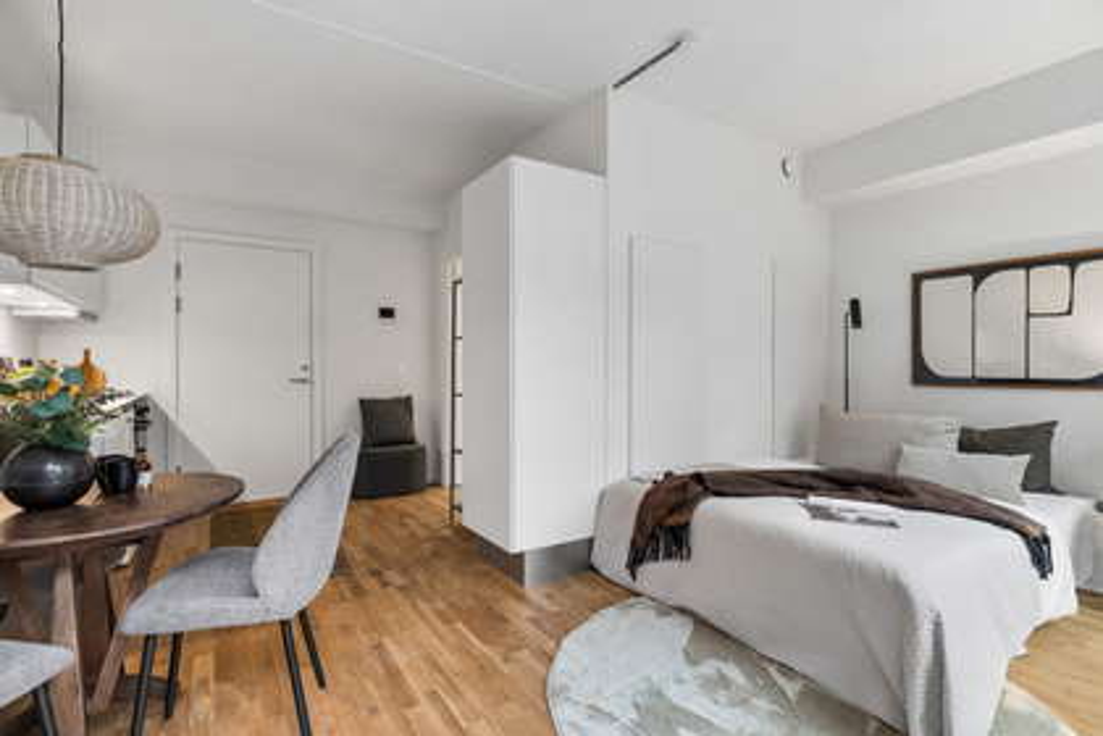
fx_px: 547
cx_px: 552
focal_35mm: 18
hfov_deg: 90.5
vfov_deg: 67.8
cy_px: 368
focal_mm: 11.9
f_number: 5.6
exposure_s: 1/5
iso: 400
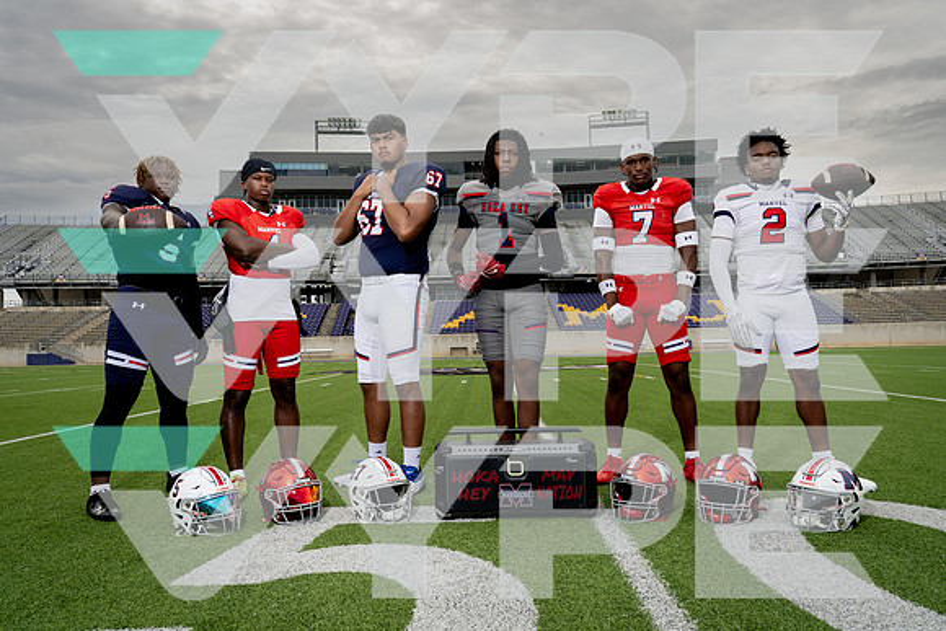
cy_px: 316
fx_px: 657
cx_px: 473
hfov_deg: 71.5
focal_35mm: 25
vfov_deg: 51.3
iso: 100
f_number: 7.1
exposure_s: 1/250
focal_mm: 25
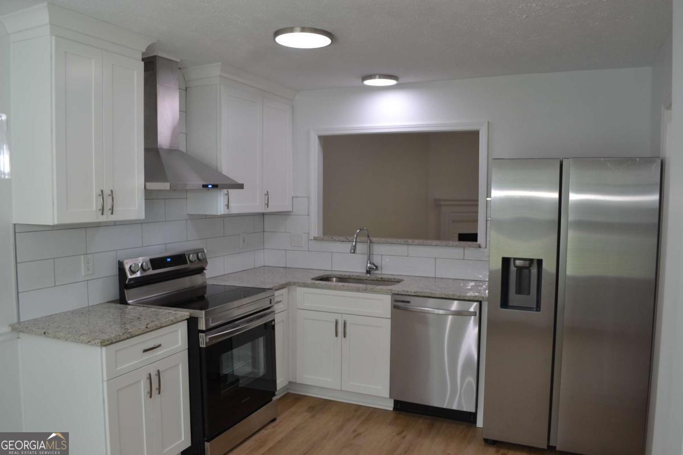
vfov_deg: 47.9
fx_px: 512
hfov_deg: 67.4
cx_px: 342
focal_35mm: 27
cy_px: 228
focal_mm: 18
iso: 400
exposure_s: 1/100
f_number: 5
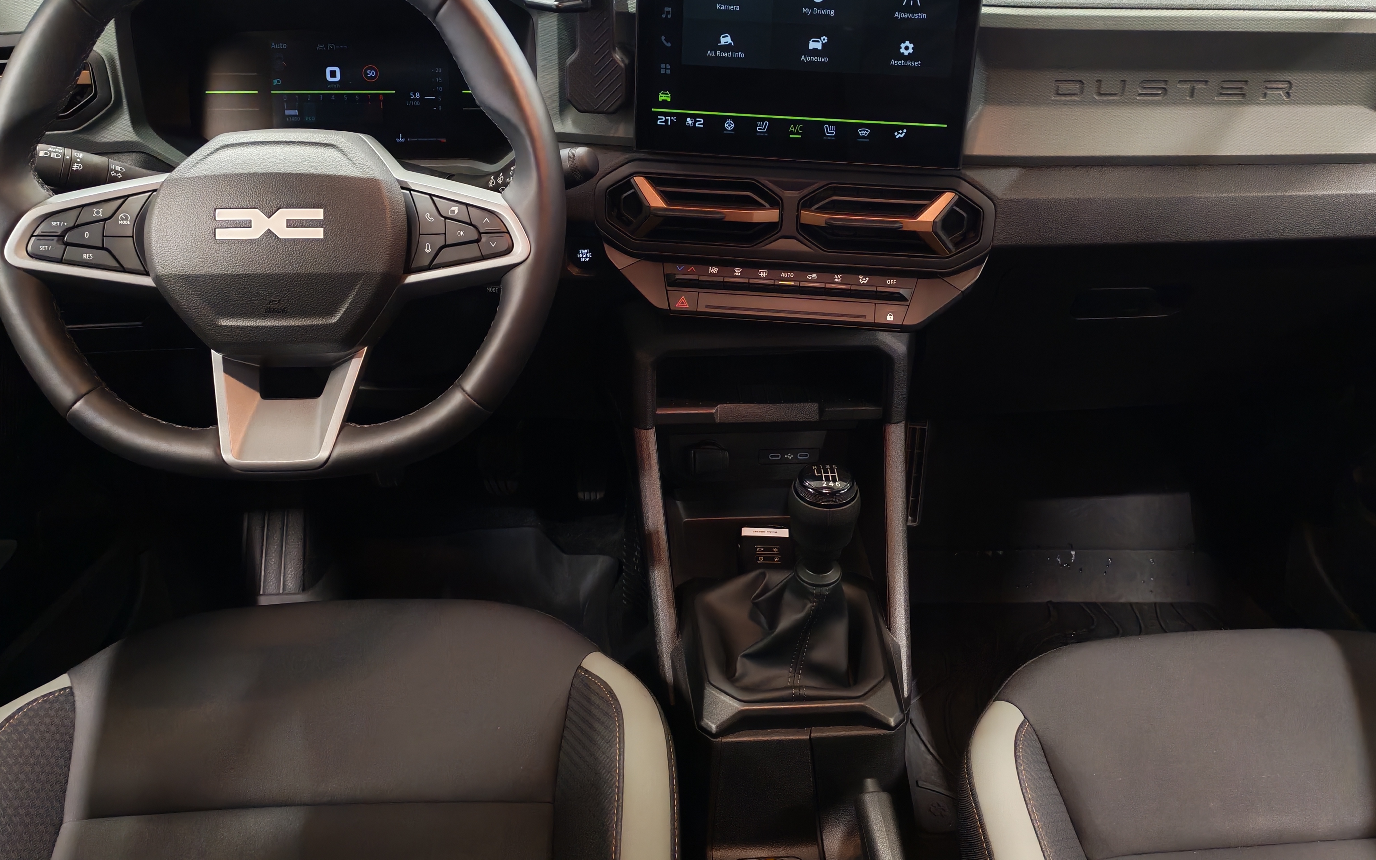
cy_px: 369
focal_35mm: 34
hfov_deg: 56.7
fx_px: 1275
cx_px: 689
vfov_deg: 37.2
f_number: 1.9
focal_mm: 6.12
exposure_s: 1/50
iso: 1000
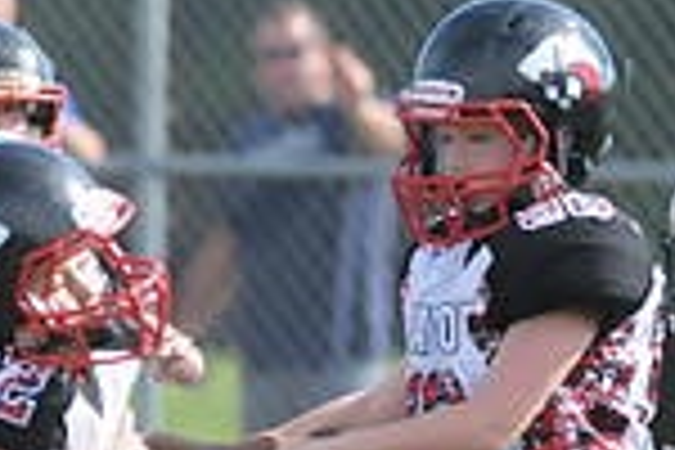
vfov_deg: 0.9
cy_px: 637
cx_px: -310
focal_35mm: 1508
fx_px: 28273
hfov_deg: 1.4
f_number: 4
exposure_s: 1/5000
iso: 1600
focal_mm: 260
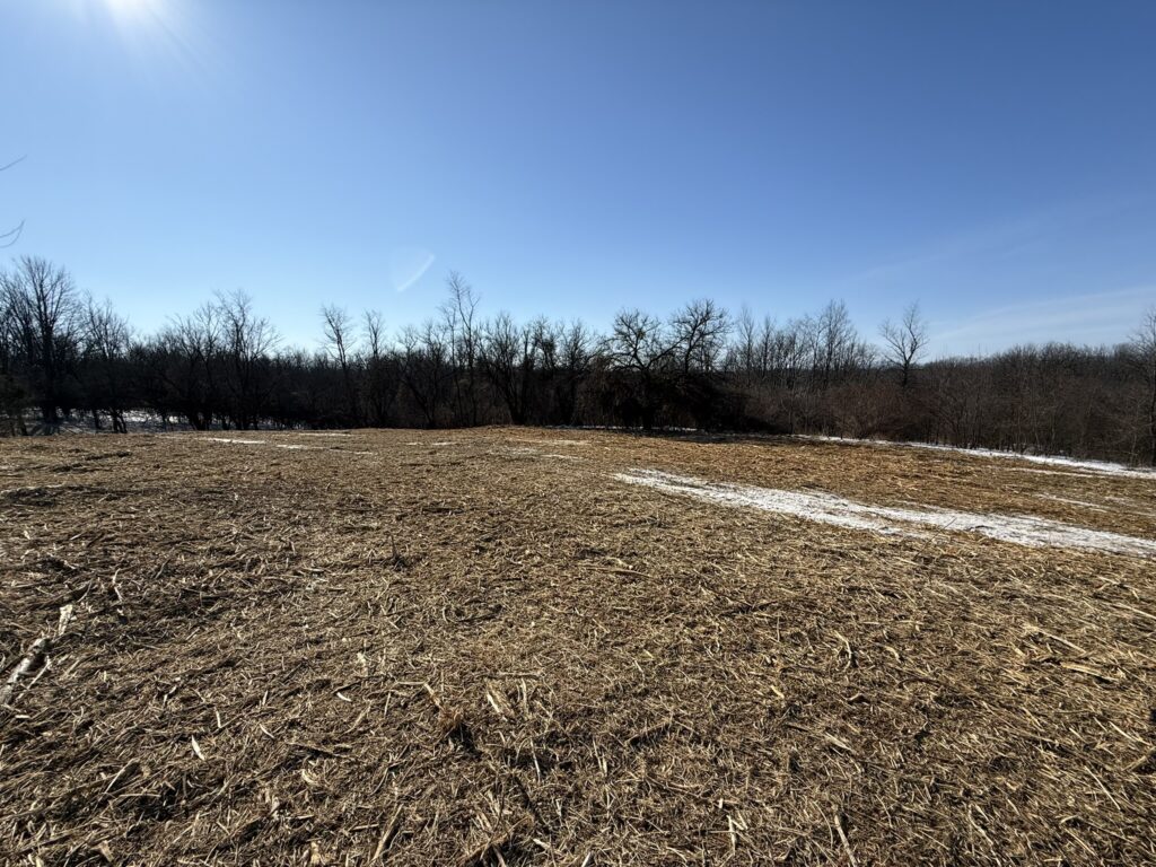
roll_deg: +0.9
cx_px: 578
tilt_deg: -6.8
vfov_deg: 85.7
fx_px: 468
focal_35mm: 14
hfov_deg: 102.1
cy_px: 434
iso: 50
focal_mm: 2.22
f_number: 2.2
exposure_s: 1/3289
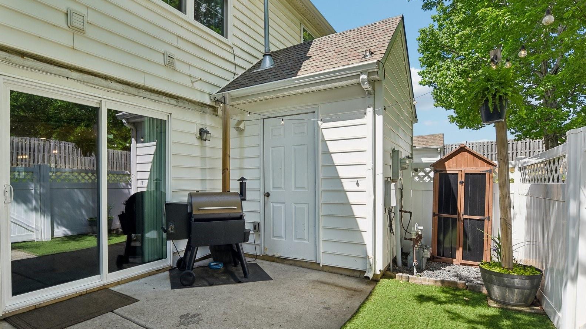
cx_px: 266
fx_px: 295
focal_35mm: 19
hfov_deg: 89.3
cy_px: 183
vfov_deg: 58.2
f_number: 8
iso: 200
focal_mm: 14
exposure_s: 1/250
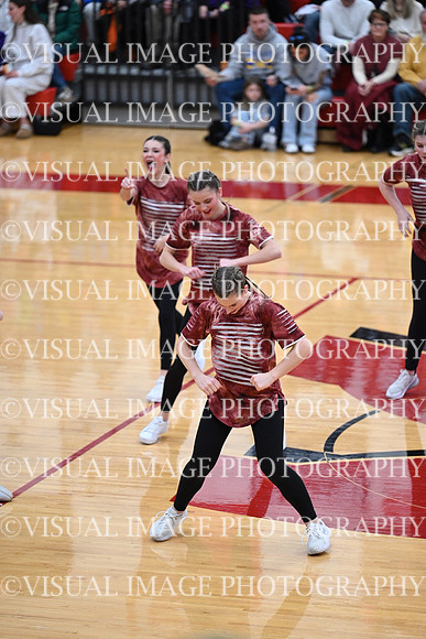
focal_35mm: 180
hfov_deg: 7.6
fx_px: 3193
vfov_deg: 11.4
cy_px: 320
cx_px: 213
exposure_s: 1/400
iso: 4000
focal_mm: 180
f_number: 2.8
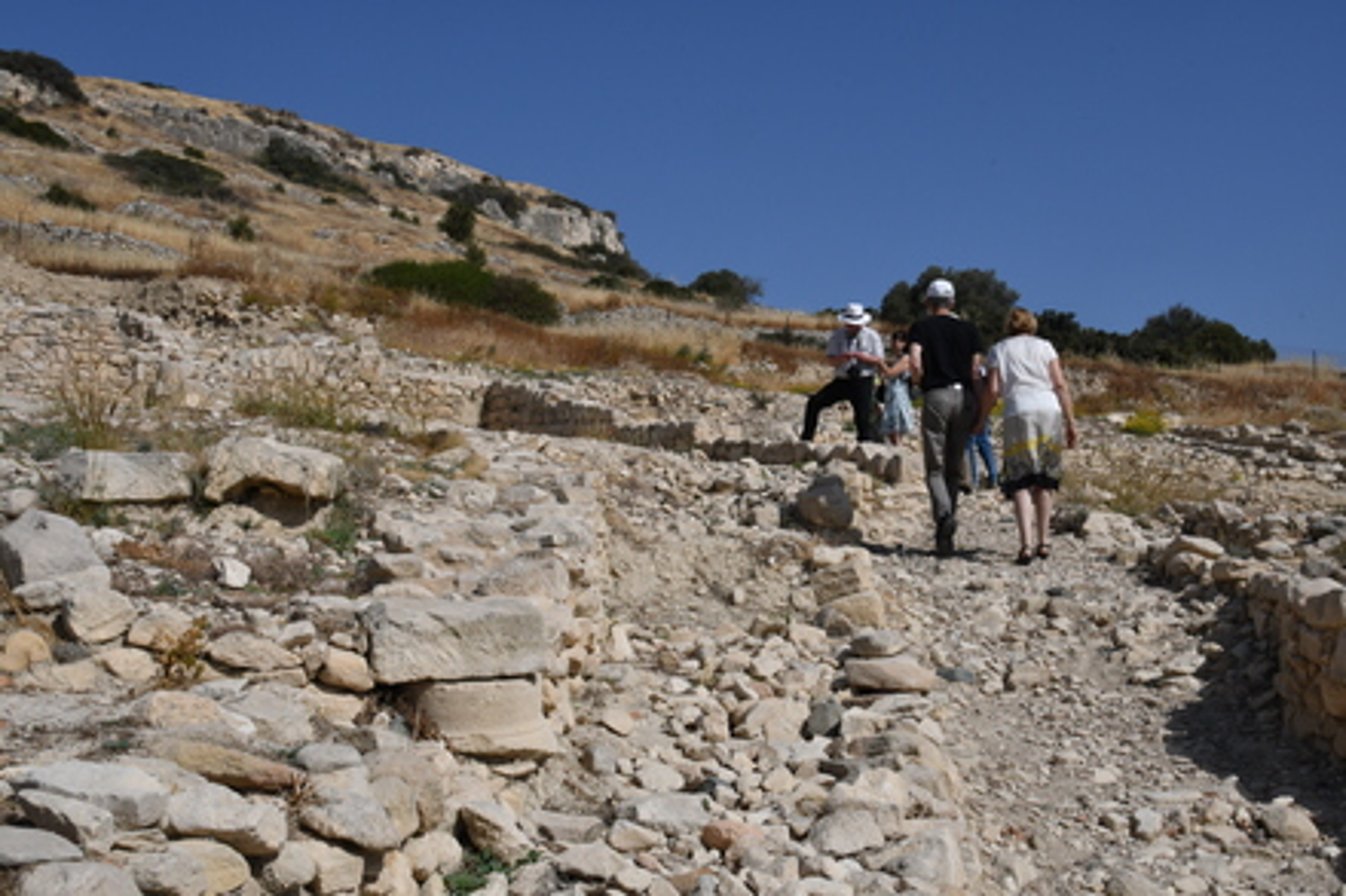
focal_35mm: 36
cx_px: 673
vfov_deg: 36.8
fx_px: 1345
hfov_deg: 53.1
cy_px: 448
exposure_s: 1/250
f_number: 20
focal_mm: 24
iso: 200
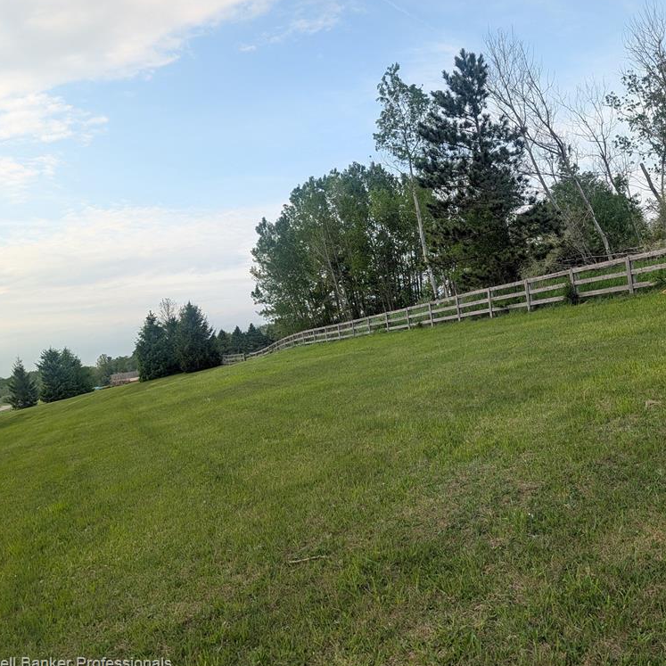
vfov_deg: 55.6
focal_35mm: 29
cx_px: 407
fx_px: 631
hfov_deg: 55.1
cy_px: 333
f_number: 1.68
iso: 28
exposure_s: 1/472
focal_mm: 6.9
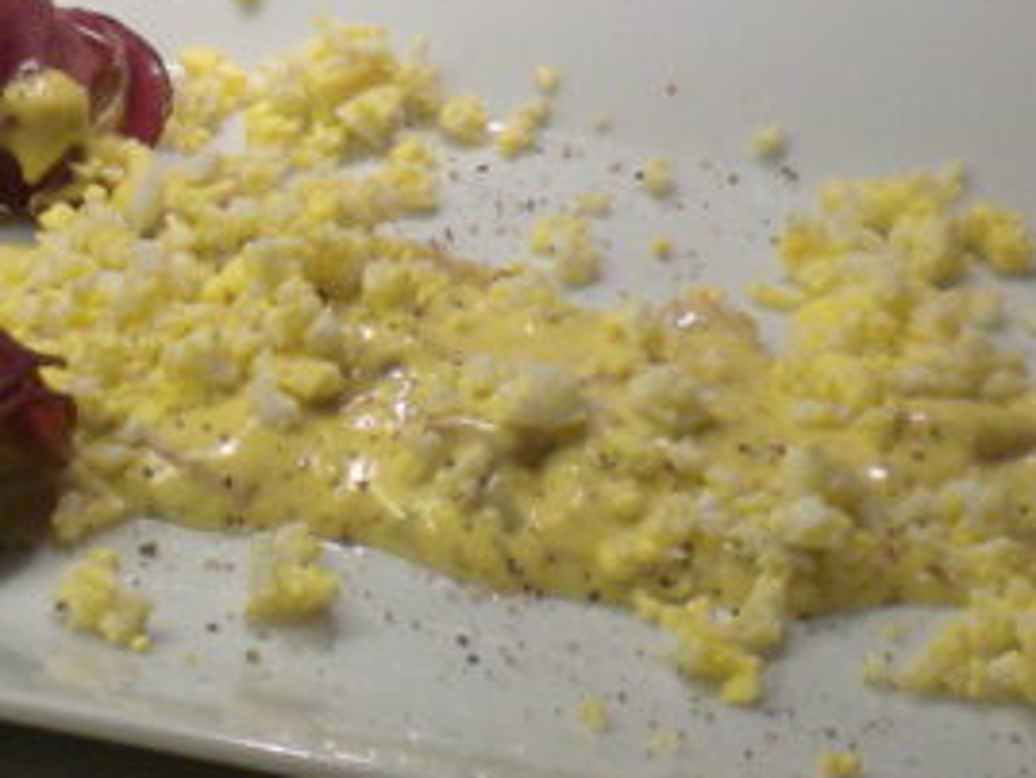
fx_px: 4222
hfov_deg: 13.9
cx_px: 185
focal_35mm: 141
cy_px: 158
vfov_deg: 10.5
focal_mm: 6.6
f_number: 3.5
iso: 176
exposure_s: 1/60
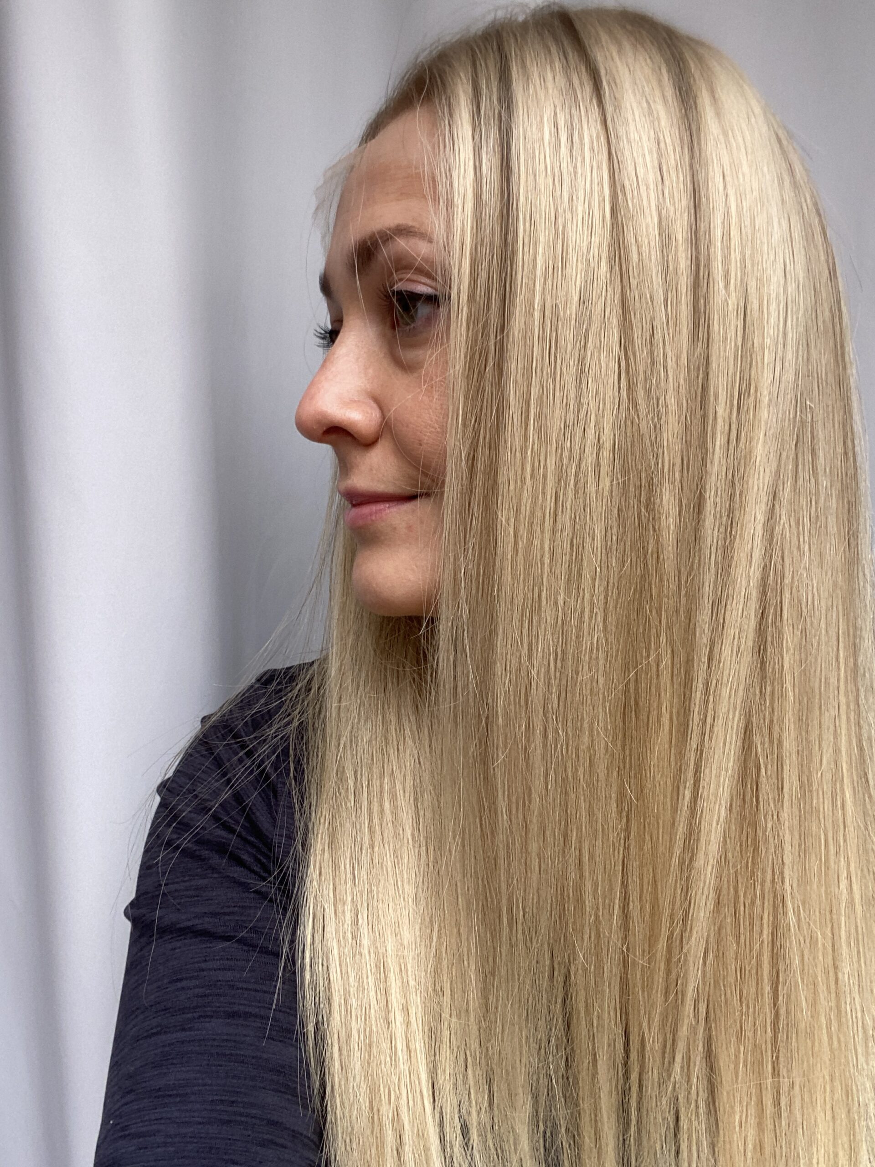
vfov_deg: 60.0
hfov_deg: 46.8
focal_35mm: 30
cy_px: 584
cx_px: 438
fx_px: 1011
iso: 100
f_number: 2.2
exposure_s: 1/119
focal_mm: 2.71
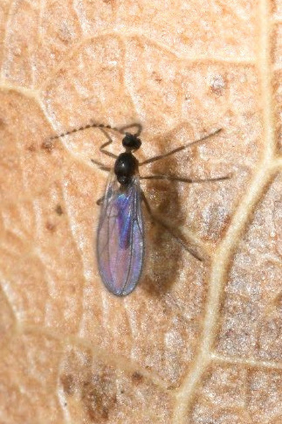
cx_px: 141
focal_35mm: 158
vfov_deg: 13.0
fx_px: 1852
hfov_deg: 8.7
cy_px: 212
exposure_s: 1/60
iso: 250
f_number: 32
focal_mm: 105
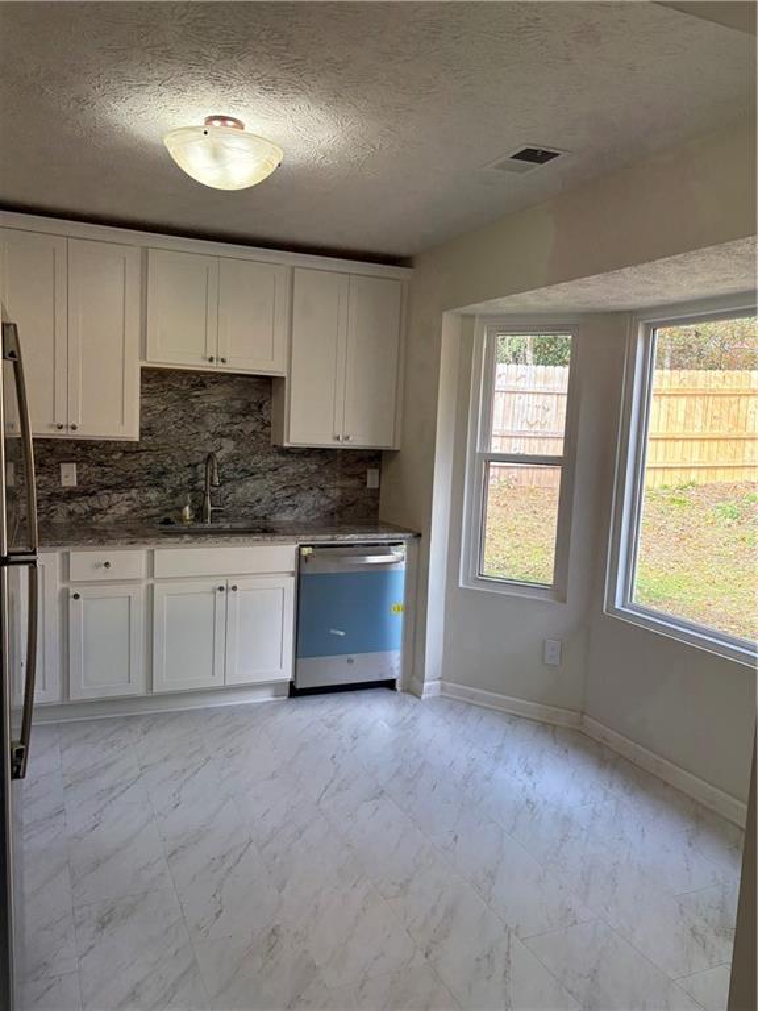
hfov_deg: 53.1
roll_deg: -2.6
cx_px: 379
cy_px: 506
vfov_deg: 67.3
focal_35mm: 26
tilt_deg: -5.8
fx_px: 759
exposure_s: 1/240
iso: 100
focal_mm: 5.96
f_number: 1.6
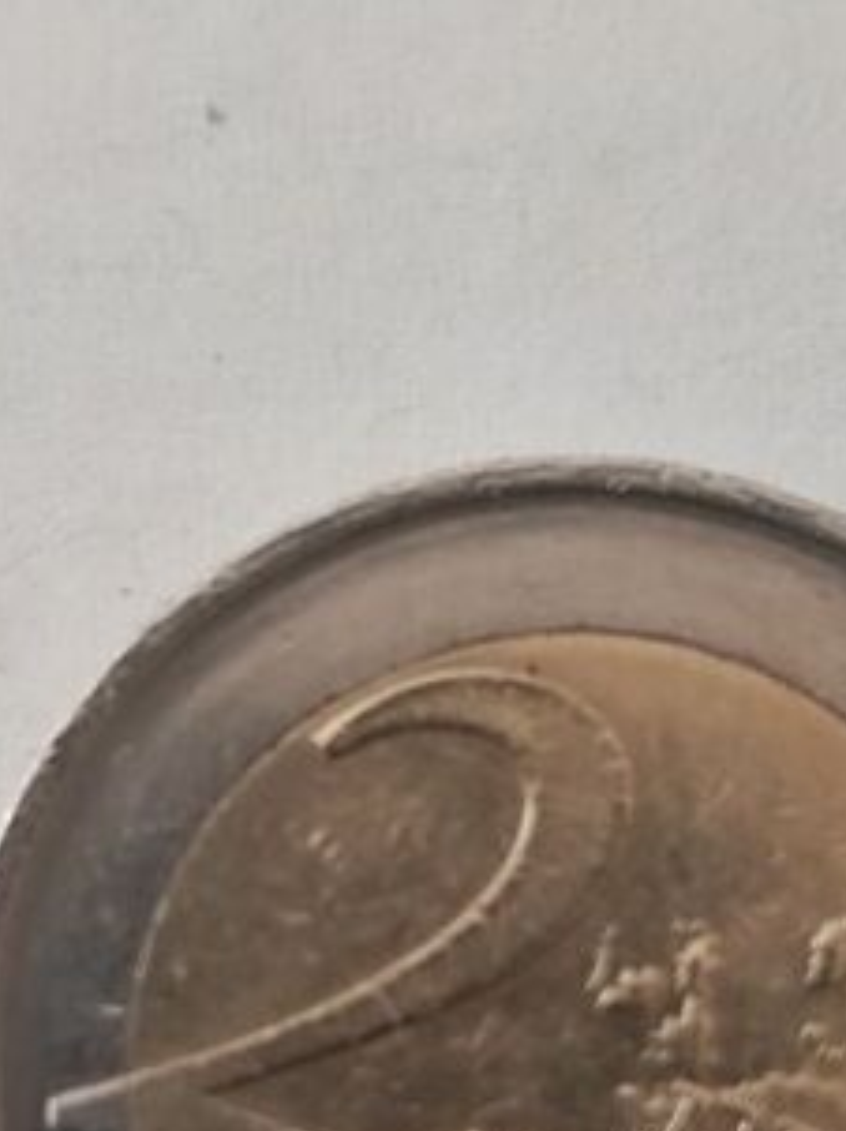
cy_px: 918
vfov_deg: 35.0
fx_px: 1730
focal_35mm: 53
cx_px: 457
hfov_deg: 27.5
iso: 631
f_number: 1.75
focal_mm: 5.96
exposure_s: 1/50
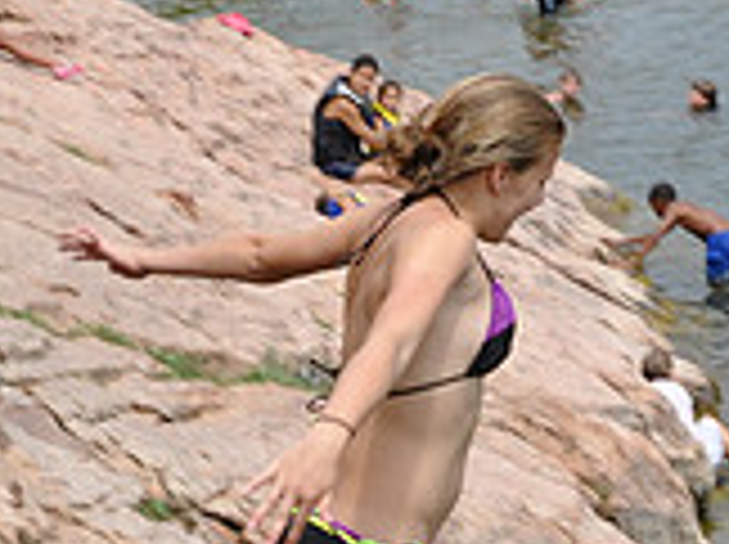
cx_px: 364
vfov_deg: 7.5
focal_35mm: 196
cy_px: 488
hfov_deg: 10.1
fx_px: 4122
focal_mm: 38
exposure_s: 1/500
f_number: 8
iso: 200
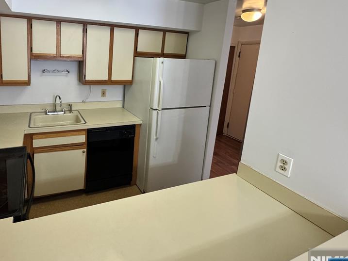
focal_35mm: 20
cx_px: 109
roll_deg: -3.2
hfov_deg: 78.4
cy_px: 85
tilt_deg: -8.8
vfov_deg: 64.1
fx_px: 201
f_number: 2.2
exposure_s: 1/120
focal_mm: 2.22
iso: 250
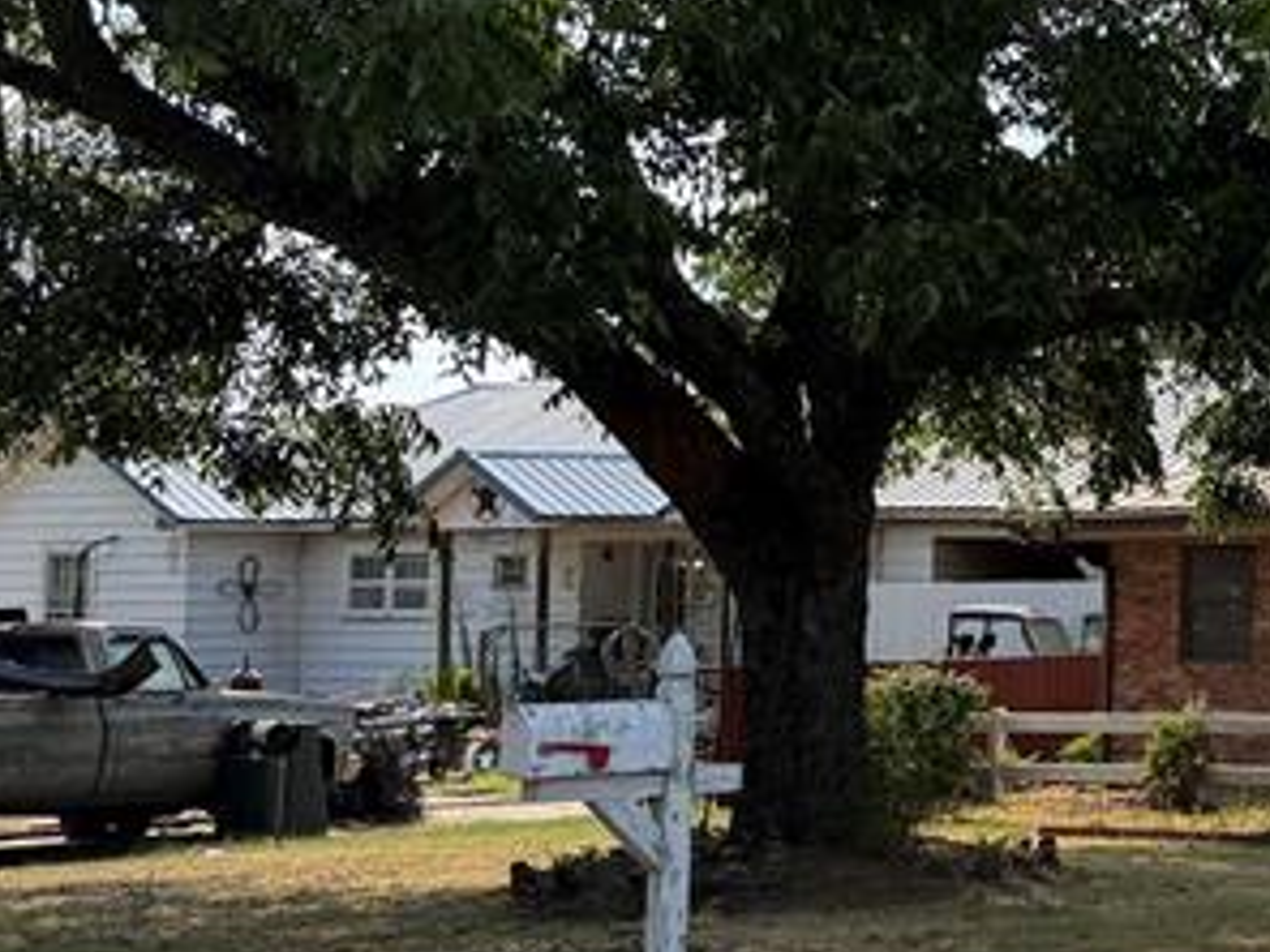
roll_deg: +1.1
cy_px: 322
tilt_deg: +4.0
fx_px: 3045
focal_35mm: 83
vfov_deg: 17.7
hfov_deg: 19.3
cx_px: 2120
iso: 100
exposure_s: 1/4167
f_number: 1.78
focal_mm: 6.76
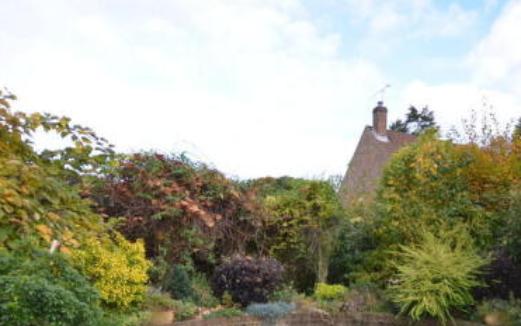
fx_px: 383
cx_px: 331
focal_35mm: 27
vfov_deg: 43.0
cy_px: 280
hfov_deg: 67.1
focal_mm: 10
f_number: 4
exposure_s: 1/160
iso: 100
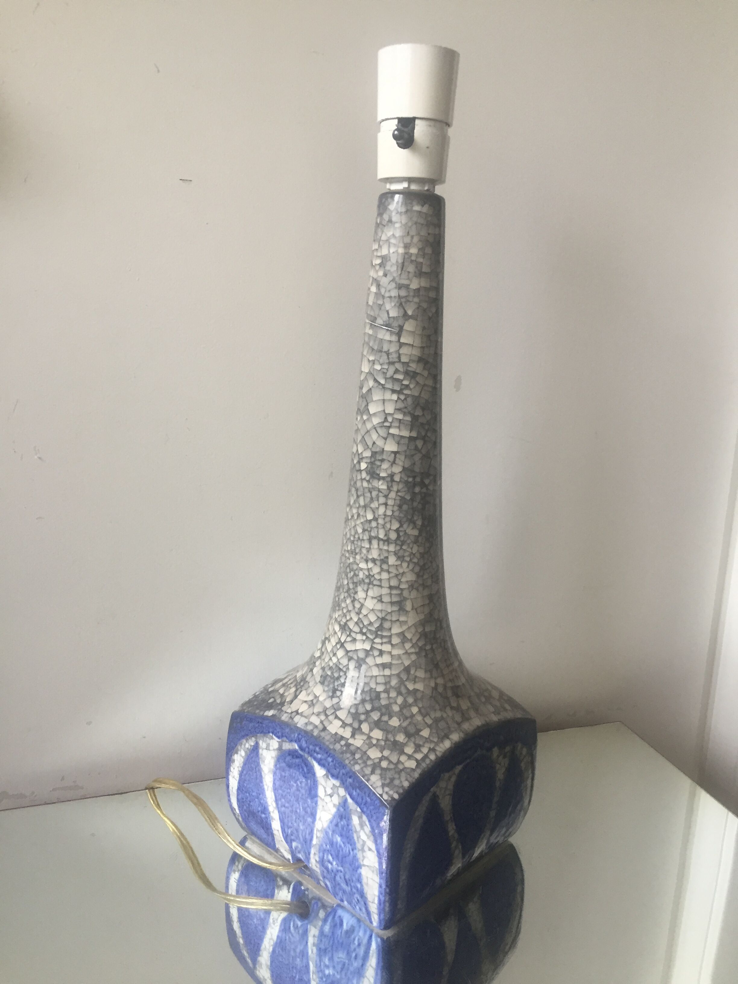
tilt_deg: -14.6
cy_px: 492
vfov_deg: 61.7
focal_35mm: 29
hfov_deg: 48.2
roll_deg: -1.1
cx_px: 369
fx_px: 824
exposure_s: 1/33
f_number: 2.2
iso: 125
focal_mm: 4.15
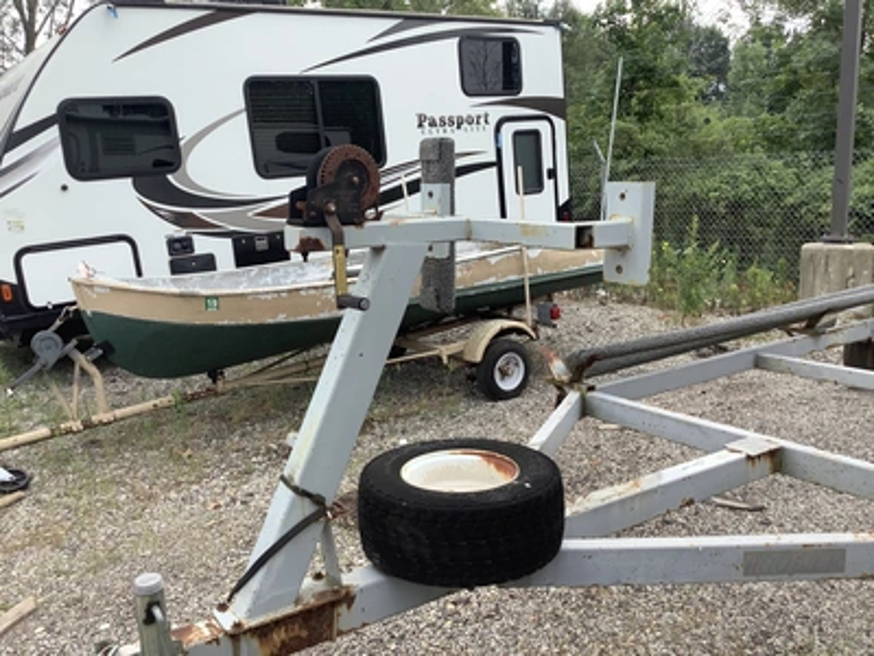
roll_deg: +1.2
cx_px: 437
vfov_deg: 45.4
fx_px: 783
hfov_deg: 58.4
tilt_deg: -9.6
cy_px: 328
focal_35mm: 31
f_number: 2.4
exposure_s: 1/652
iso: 25
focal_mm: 3.3
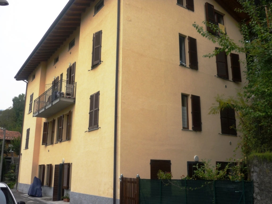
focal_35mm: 33
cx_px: 136
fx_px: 259
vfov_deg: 42.9
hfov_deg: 55.4
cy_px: 102
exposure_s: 1/160
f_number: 2.8
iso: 100
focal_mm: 5.5
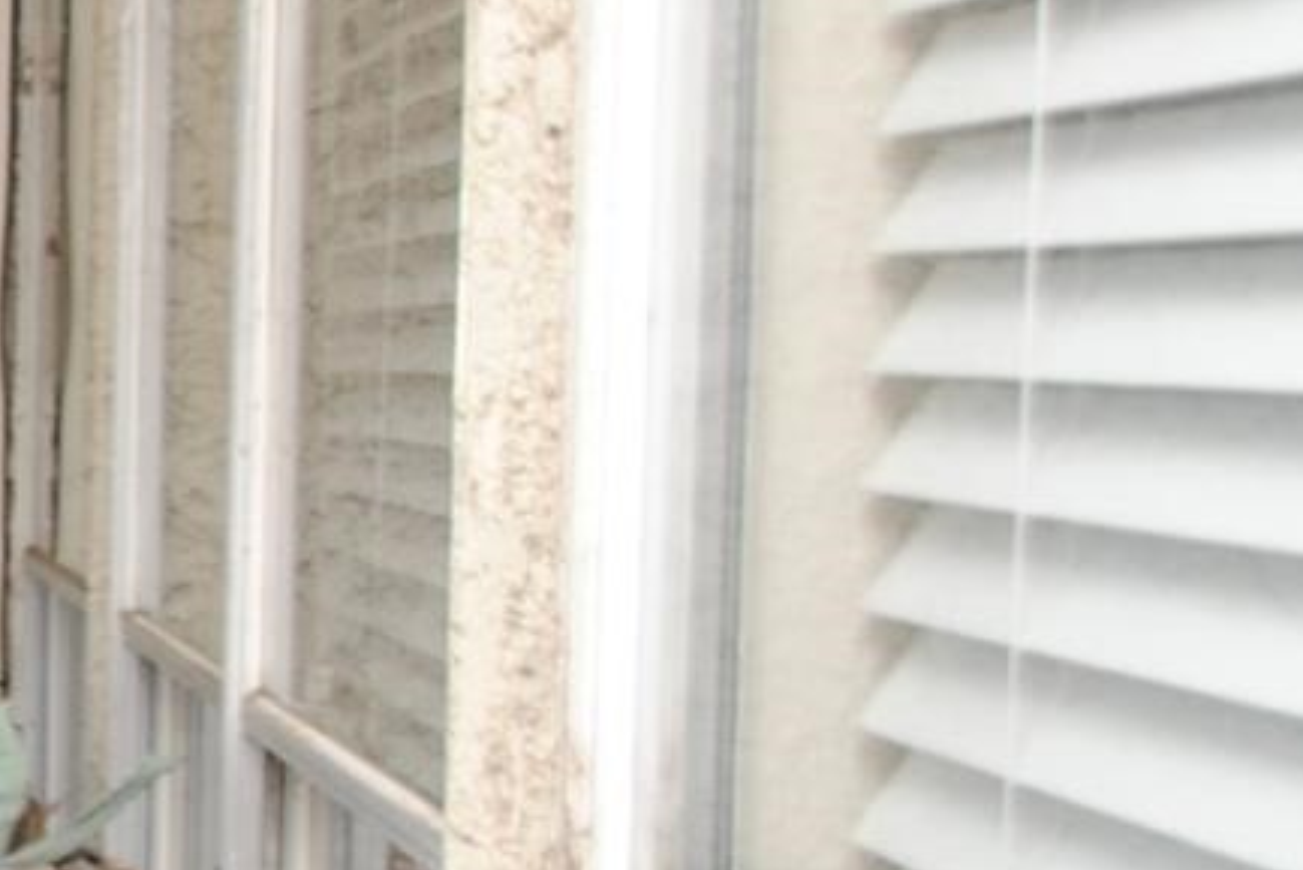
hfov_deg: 19.5
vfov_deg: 19.2
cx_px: -1159
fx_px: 2571
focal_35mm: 71
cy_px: 506
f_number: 4
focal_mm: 10
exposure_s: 1/60
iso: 200
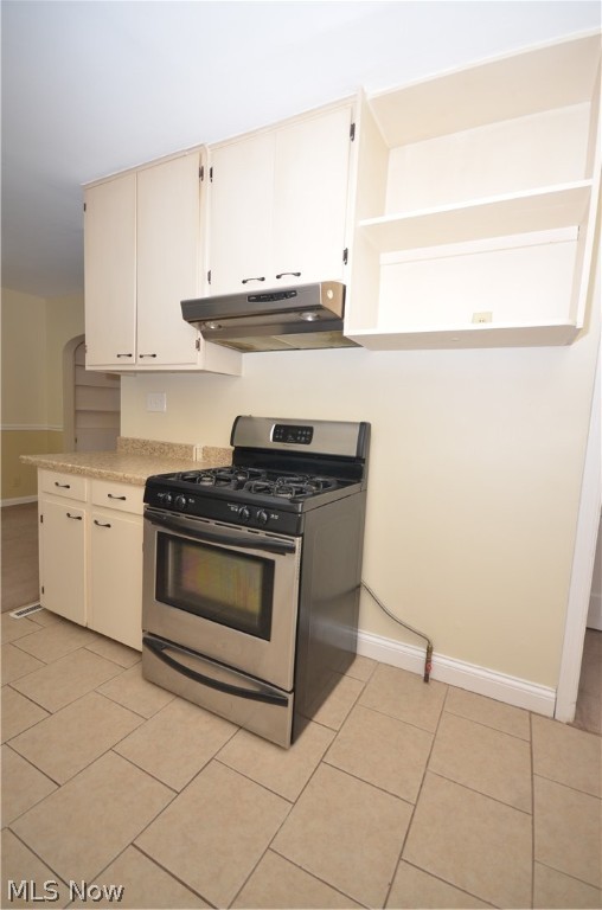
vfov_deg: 100.5
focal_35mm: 15
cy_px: 455
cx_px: 301
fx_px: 378
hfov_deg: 77.0
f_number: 5
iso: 200
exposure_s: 1/60
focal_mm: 10
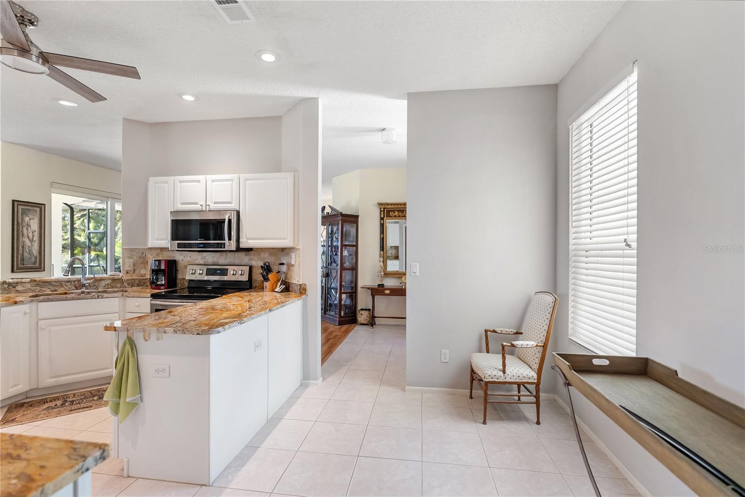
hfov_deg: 96.7
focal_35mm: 16
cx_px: 372
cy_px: 248
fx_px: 331
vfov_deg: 73.8
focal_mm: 16
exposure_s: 1/125
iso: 640
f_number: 2.8
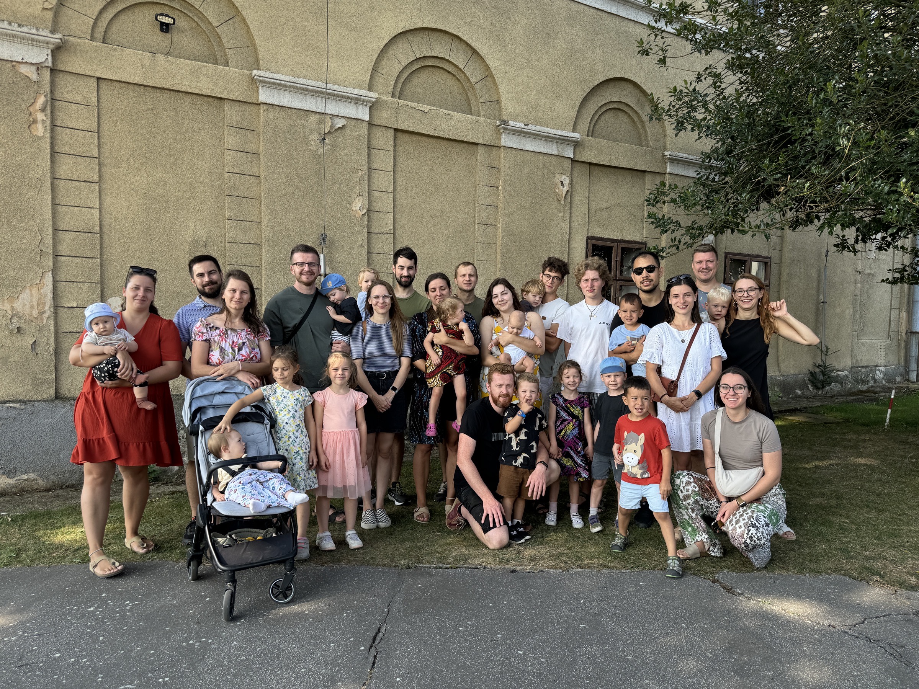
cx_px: 460
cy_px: 344
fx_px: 637
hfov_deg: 71.6
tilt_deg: -3.3
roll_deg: -1.2
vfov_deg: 56.8
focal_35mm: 24
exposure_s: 1/888
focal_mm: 6.76
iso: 80
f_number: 1.78
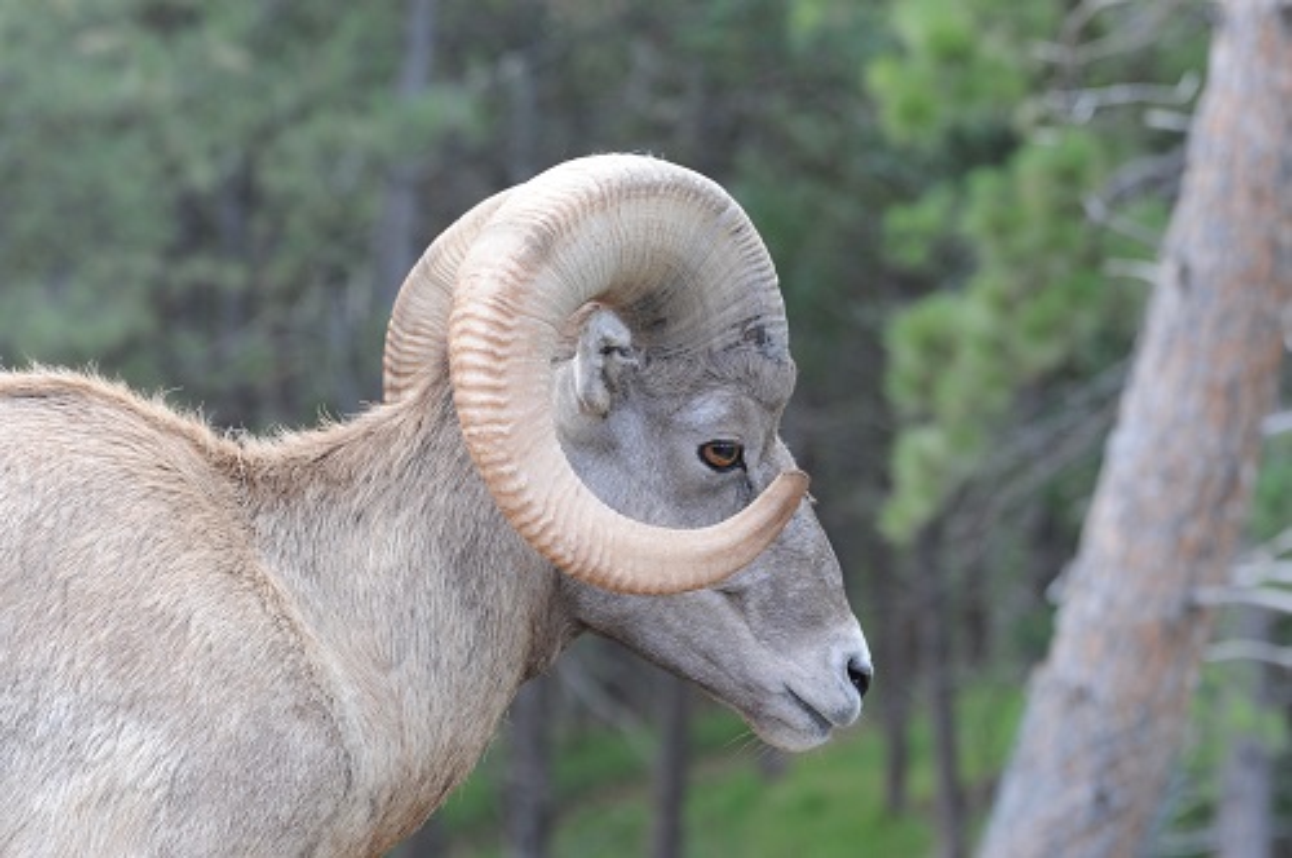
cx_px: 646
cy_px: 429
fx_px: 5018
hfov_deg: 14.7
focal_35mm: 140
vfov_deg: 9.8
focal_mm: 140
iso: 1000
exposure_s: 1/200
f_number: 7.1
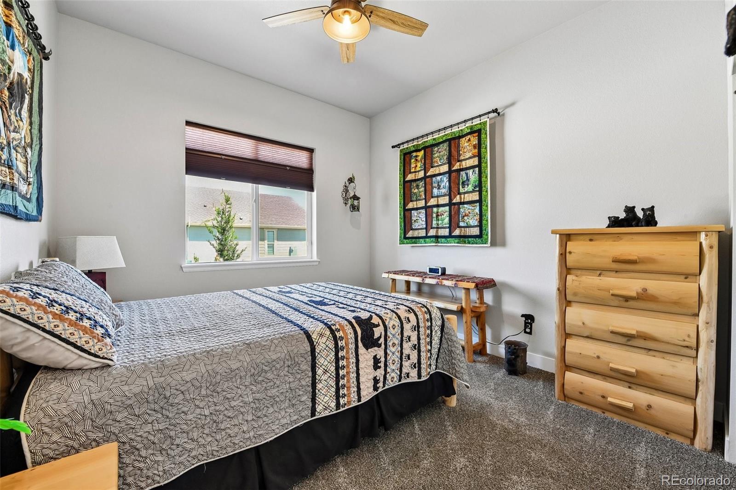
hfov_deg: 104.3
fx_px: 286
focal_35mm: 14
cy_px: 245
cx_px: 368
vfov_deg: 81.2
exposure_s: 1/10
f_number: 11
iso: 400
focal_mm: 14
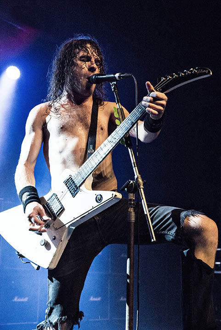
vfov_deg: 35.6
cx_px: 110
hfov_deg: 24.2
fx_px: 515
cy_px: 165
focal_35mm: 56
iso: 4000
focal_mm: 56
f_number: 6.3
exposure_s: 1/320
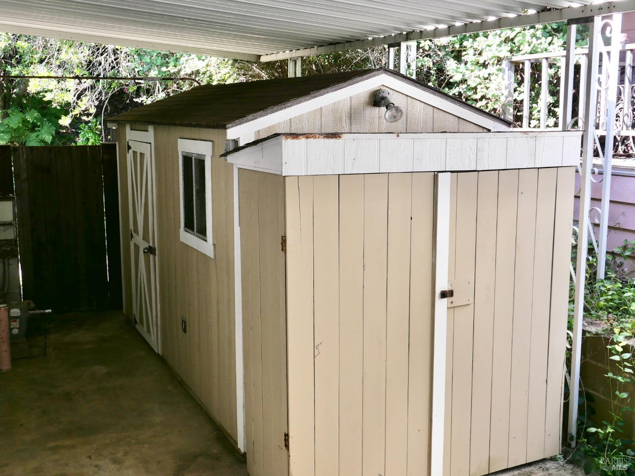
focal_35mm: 36
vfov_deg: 39.6
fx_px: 660
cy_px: 238
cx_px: 318
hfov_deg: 51.4
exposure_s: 1/125
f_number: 4.5
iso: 200
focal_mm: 16.3
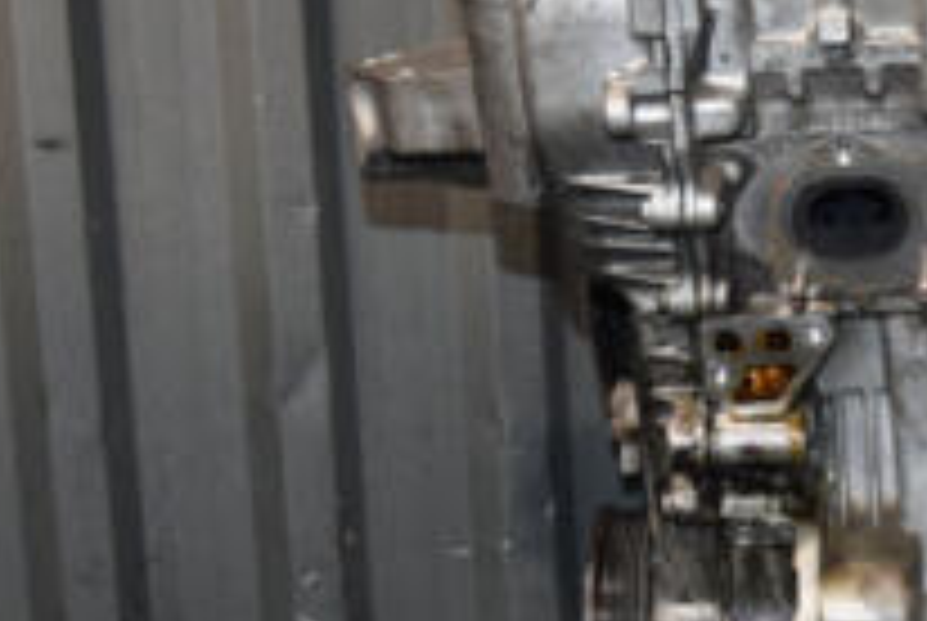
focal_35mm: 96
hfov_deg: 20.9
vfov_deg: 14.3
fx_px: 2476
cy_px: 418
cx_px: 774
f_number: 5
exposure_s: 1/60
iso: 800
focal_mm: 22
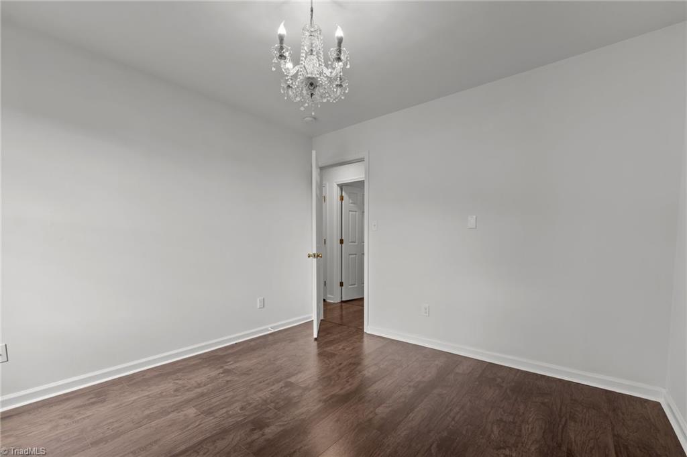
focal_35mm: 14
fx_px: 267
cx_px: 344
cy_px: 228
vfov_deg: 81.1
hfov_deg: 104.3
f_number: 7.1
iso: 200
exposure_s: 1/4
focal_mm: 14
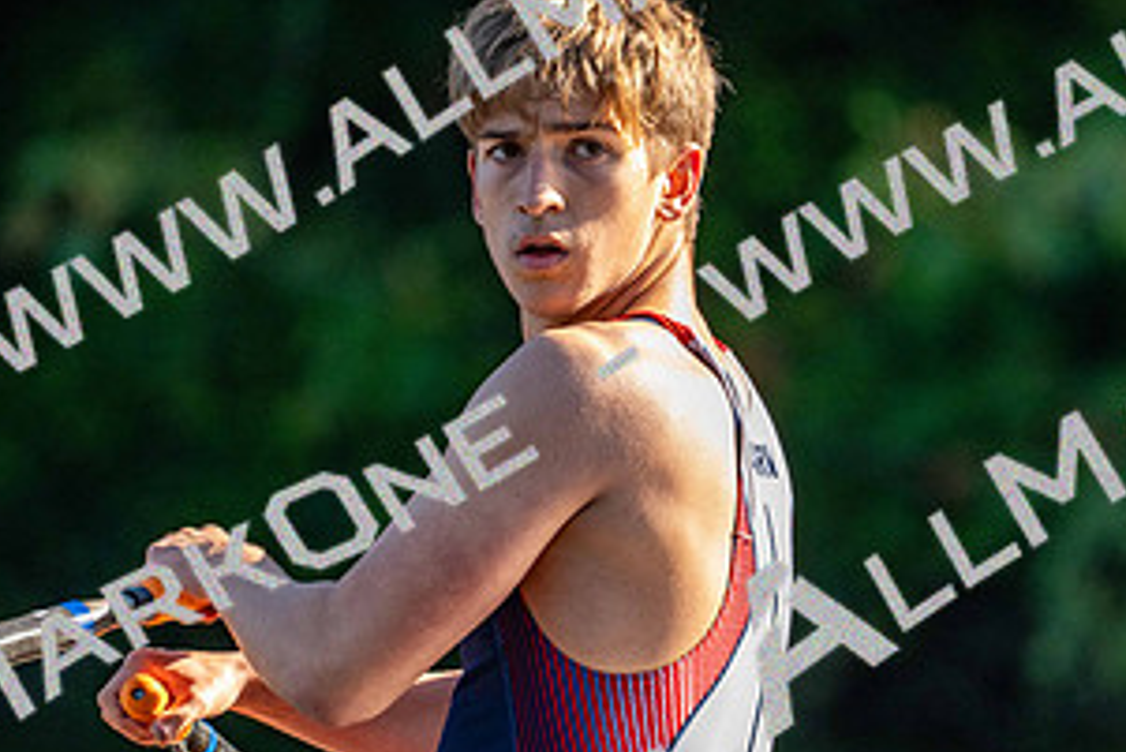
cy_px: 383
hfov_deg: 2.7
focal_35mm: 770
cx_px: 426
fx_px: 24094
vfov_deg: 1.8
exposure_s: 1/2500
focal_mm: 400
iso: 1400
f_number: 4.5
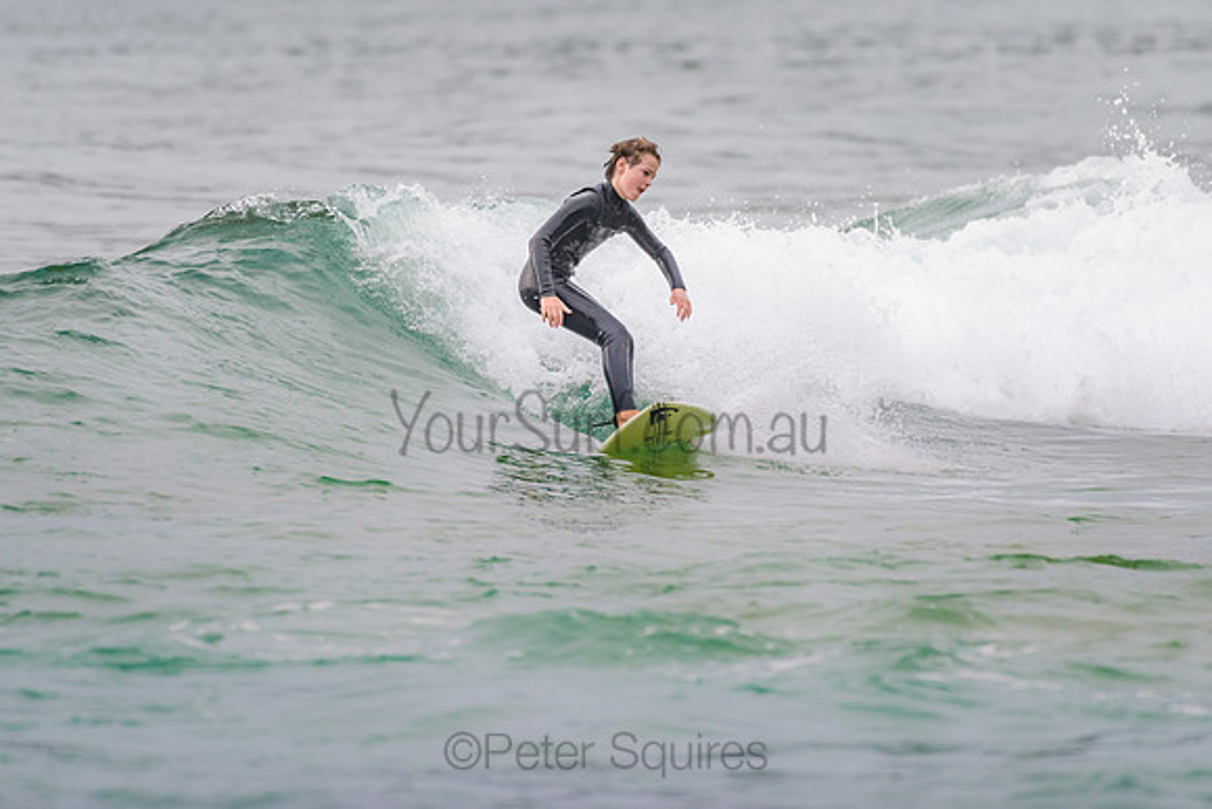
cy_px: 318
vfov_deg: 2.2
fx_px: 20640
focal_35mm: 613
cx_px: 618
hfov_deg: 3.4
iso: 400
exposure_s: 1/800
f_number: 5.6
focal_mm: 500
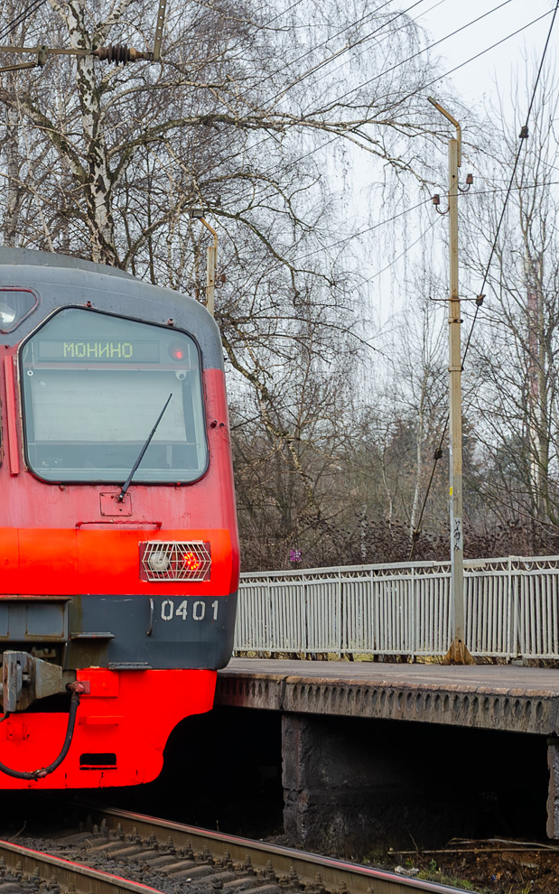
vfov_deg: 15.6
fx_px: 3265
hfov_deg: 9.7
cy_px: 447
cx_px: -33
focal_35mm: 134
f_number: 5
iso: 320
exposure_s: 1/125
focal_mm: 58
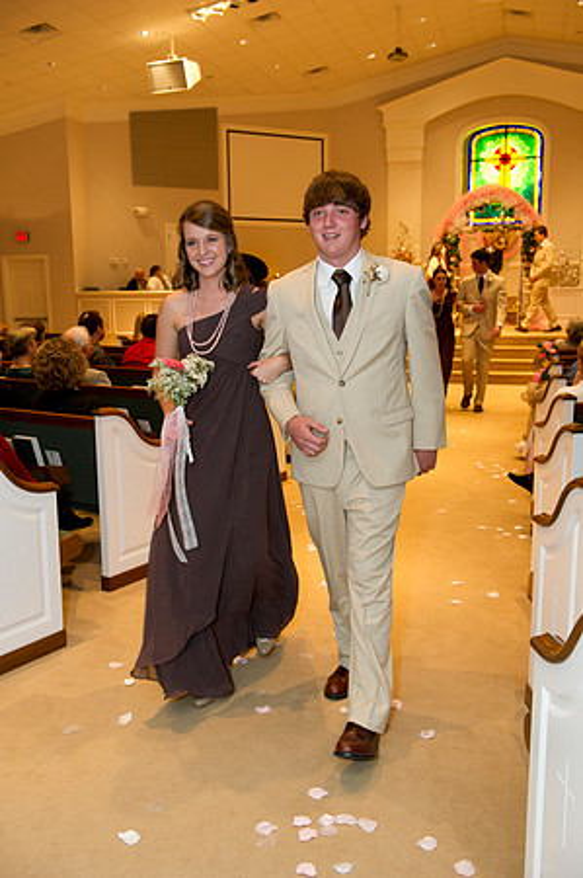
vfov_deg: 54.5
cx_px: 292
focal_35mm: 35
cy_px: 439
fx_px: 852
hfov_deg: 37.8
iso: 1600
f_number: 4.5
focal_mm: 35
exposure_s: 1/125
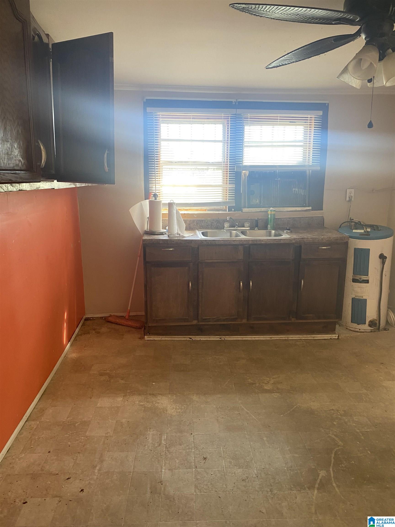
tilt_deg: -7.9
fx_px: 396
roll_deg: +0.4
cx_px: 198
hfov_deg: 53.1
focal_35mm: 26
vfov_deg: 67.3
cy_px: 264
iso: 125
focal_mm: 4.25
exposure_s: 1/74
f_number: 1.8
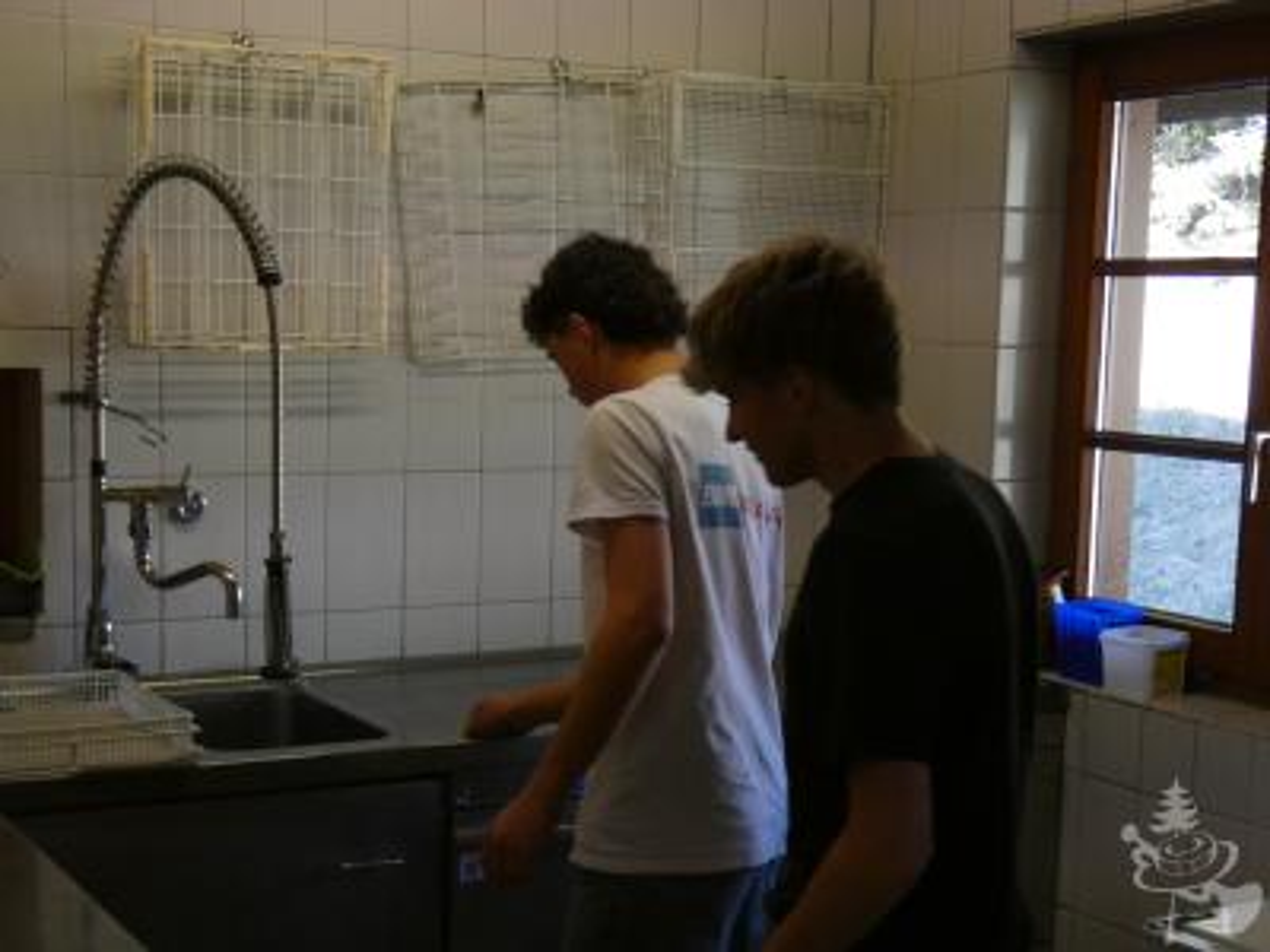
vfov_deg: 25.2
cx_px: 635
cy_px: 476
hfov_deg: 33.2
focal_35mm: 58
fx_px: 2128
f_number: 4.1
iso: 640
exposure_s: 1/125
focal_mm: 10.4
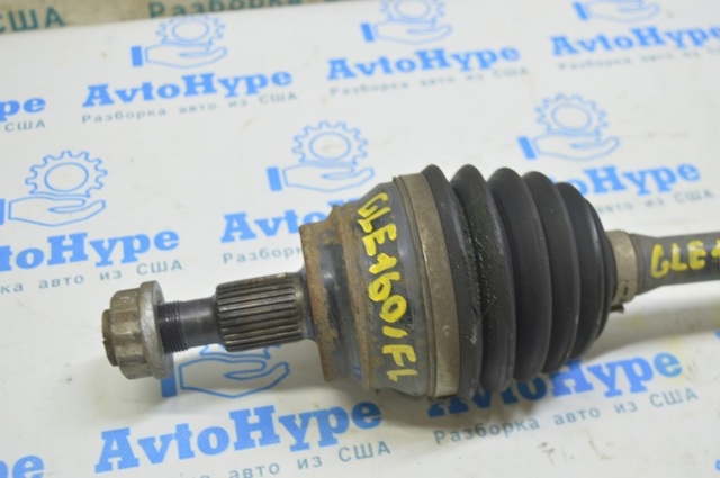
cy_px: 239
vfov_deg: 26.4
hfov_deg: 38.9
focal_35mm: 51
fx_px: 1019
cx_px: 360
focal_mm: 34
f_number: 5.6
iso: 400
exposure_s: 1/20
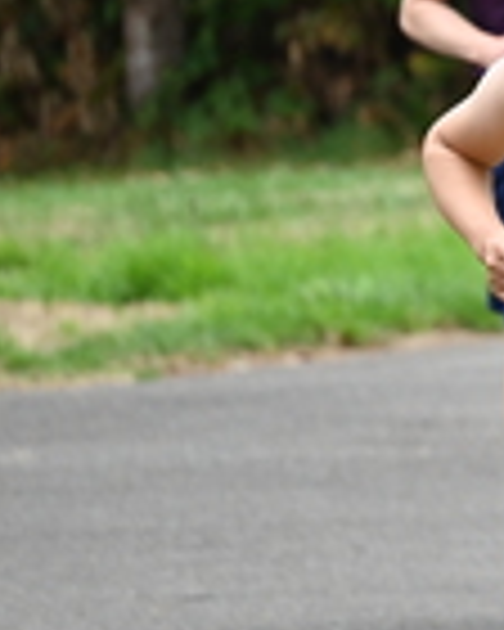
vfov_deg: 2.6
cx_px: 1192
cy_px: 11
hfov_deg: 2.1
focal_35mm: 736
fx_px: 13723
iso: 400
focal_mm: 200
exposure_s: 1/320
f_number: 6.3
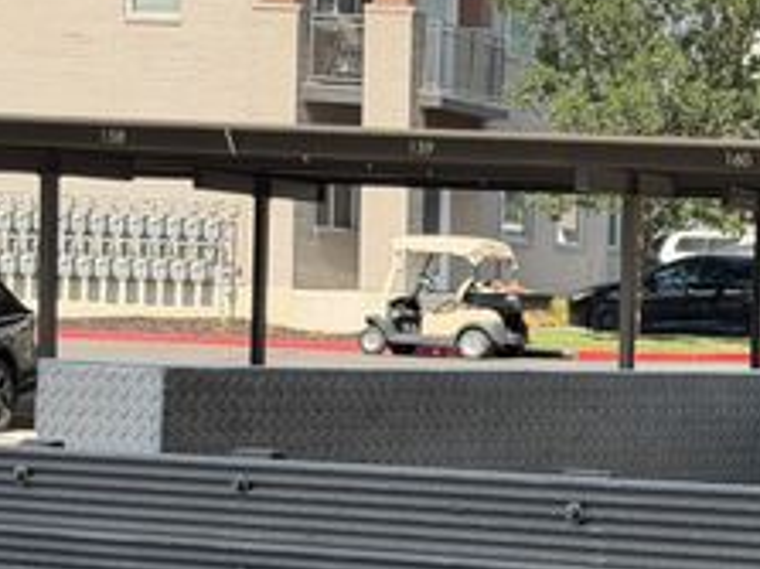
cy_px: 436
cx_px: 961
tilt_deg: -2.1
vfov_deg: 10.7
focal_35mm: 138
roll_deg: -1.7
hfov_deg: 13.8
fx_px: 3028
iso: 64
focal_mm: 6.76
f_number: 1.78
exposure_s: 1/2033
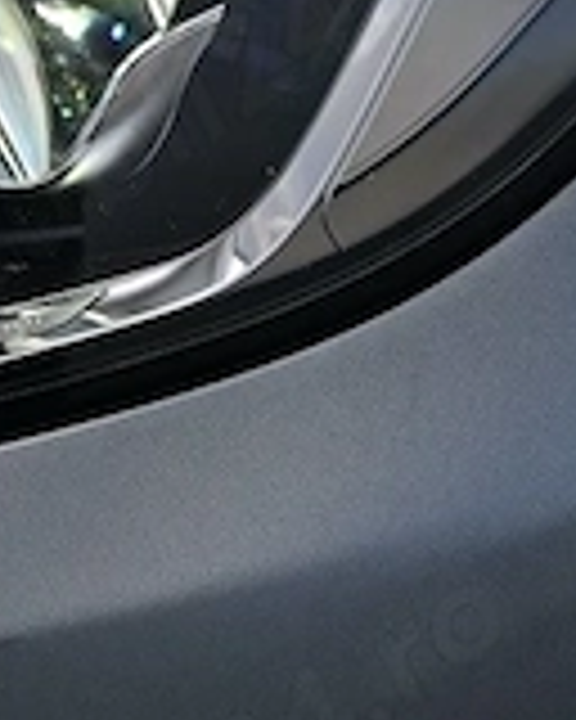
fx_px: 6371
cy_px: 4
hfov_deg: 5.1
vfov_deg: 6.4
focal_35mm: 299
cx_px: -306
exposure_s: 1/500
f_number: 4
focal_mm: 85
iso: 125
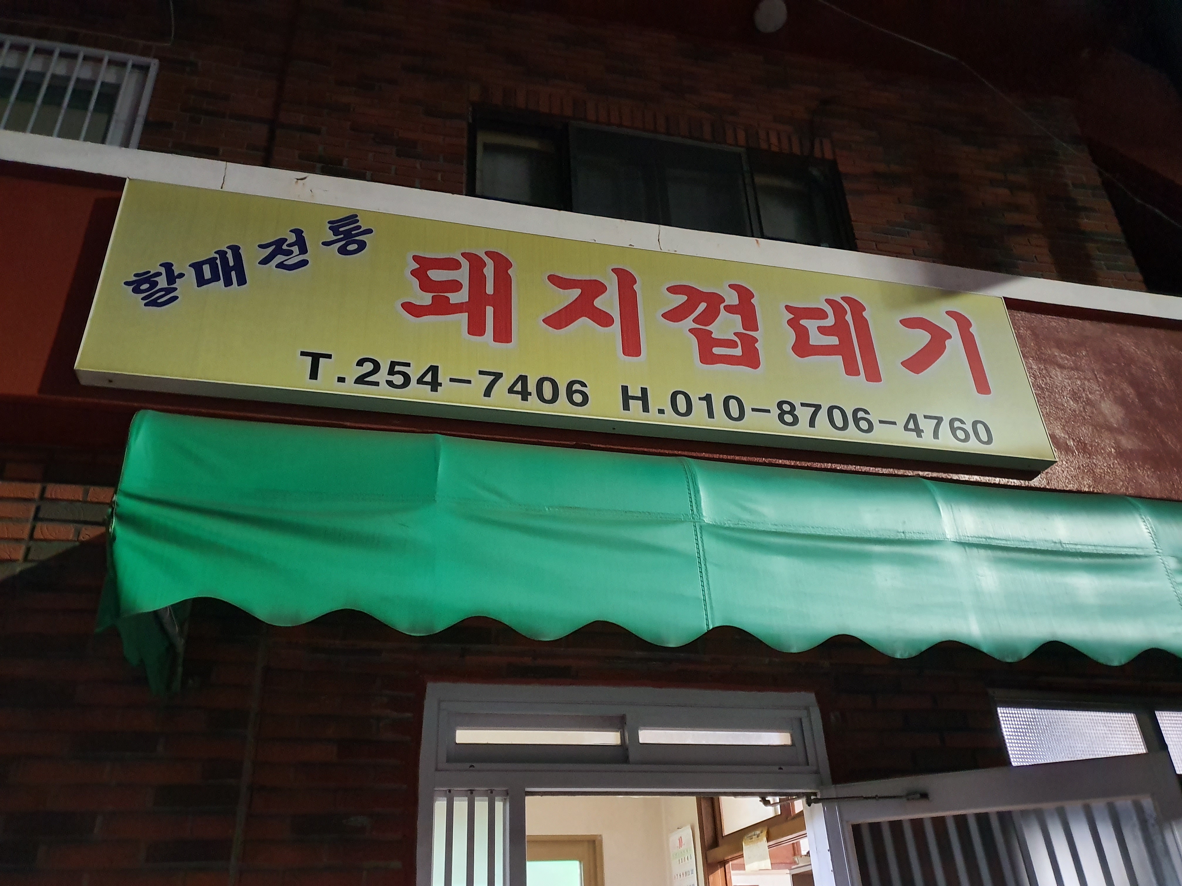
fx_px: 888
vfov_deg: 53.1
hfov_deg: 67.3
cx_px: 591
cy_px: 443
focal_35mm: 26
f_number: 1.5
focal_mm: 4.3
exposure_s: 1/24
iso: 500
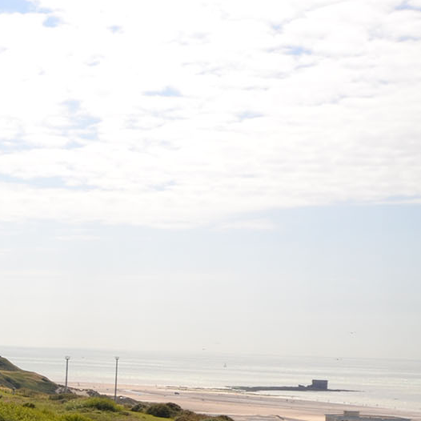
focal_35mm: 93
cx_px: -233
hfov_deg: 16.8
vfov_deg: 18.3
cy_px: 389
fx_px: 1280
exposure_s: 1/200
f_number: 9
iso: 100
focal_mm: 20
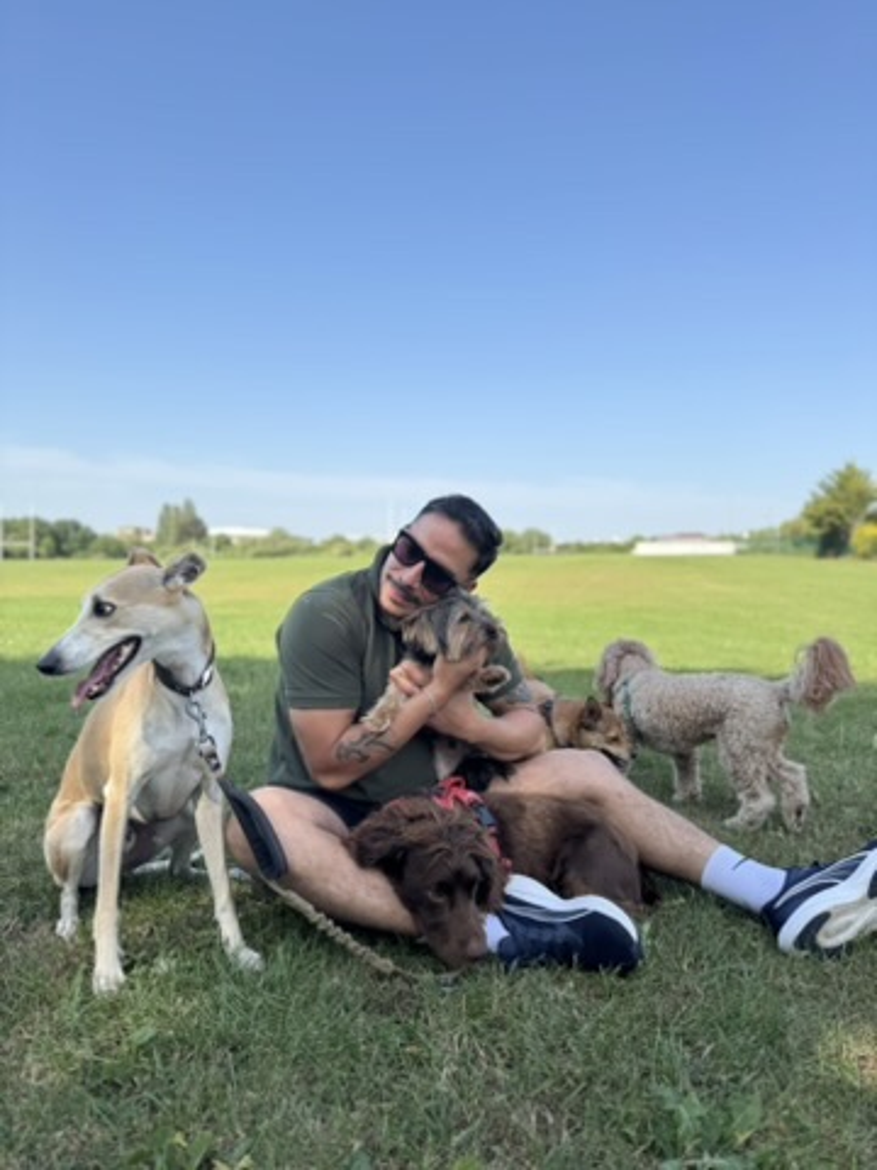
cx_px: 438
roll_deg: -0.4
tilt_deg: -1.7
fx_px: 811
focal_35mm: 24
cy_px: 585
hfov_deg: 56.8
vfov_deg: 71.6
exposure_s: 1/3247
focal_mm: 6.76
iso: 80
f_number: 1.78
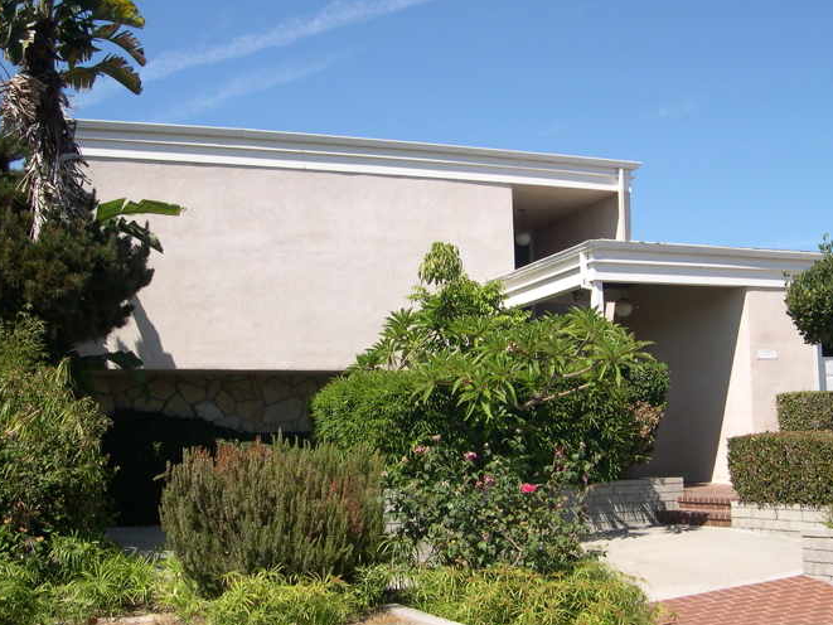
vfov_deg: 31.5
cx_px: 468
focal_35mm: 46
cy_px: 315
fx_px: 1107
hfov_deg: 41.2
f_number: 7.6
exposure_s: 1/208
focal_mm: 8
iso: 100
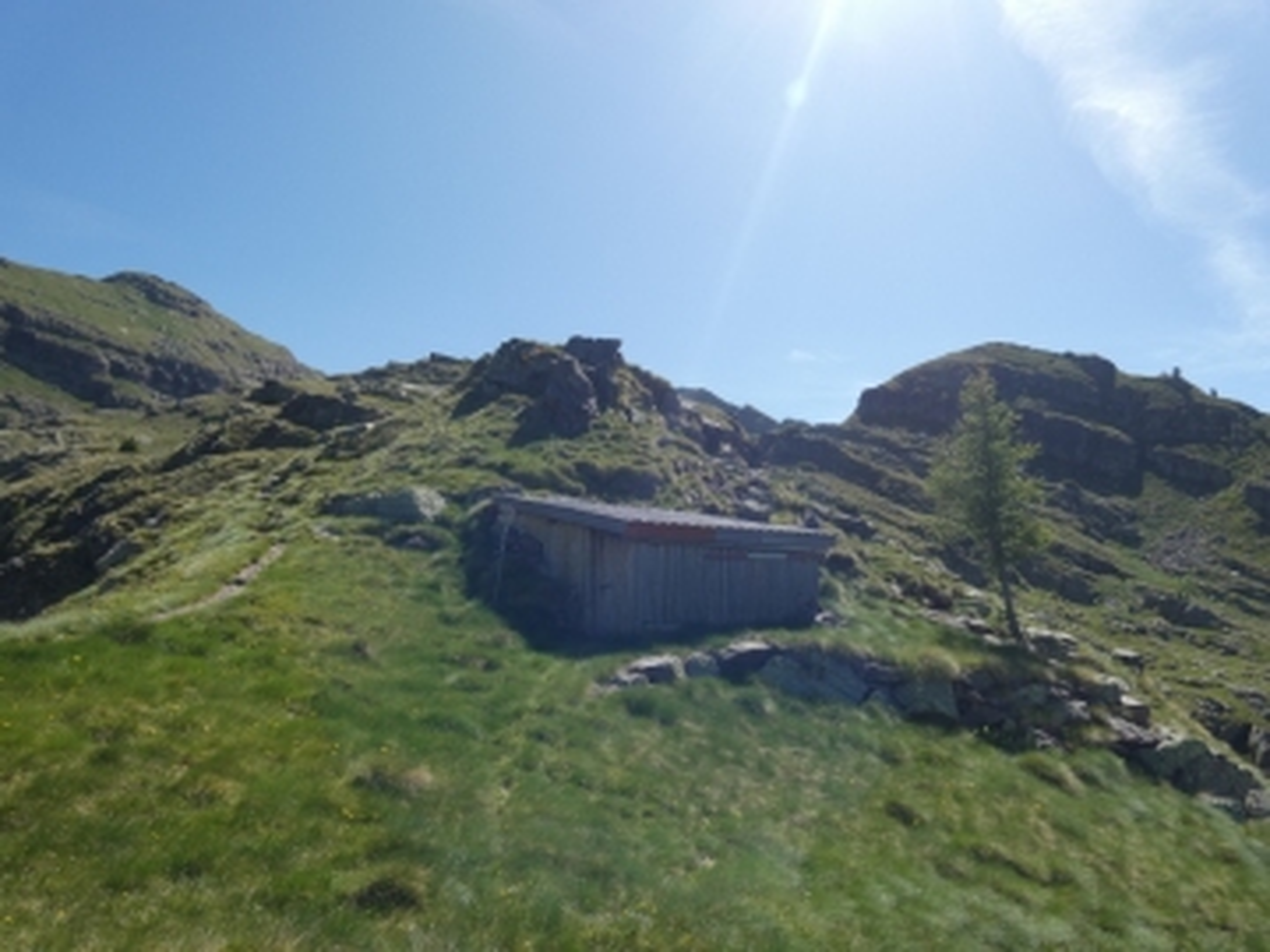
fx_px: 770
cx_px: 635
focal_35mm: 21
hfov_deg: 79.0
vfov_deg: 63.4
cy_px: 476
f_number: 3.2
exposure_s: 1/1000
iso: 80
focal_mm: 3.7
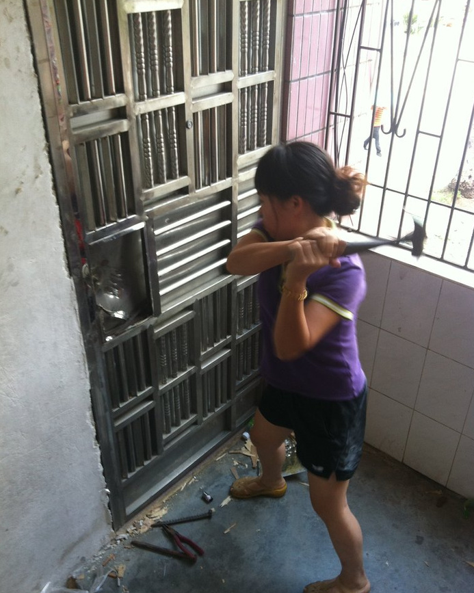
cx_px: 239
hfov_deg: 40.1
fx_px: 649
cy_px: 318
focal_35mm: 37
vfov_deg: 49.1
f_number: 2.8
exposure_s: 1/20
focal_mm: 3.85
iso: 80
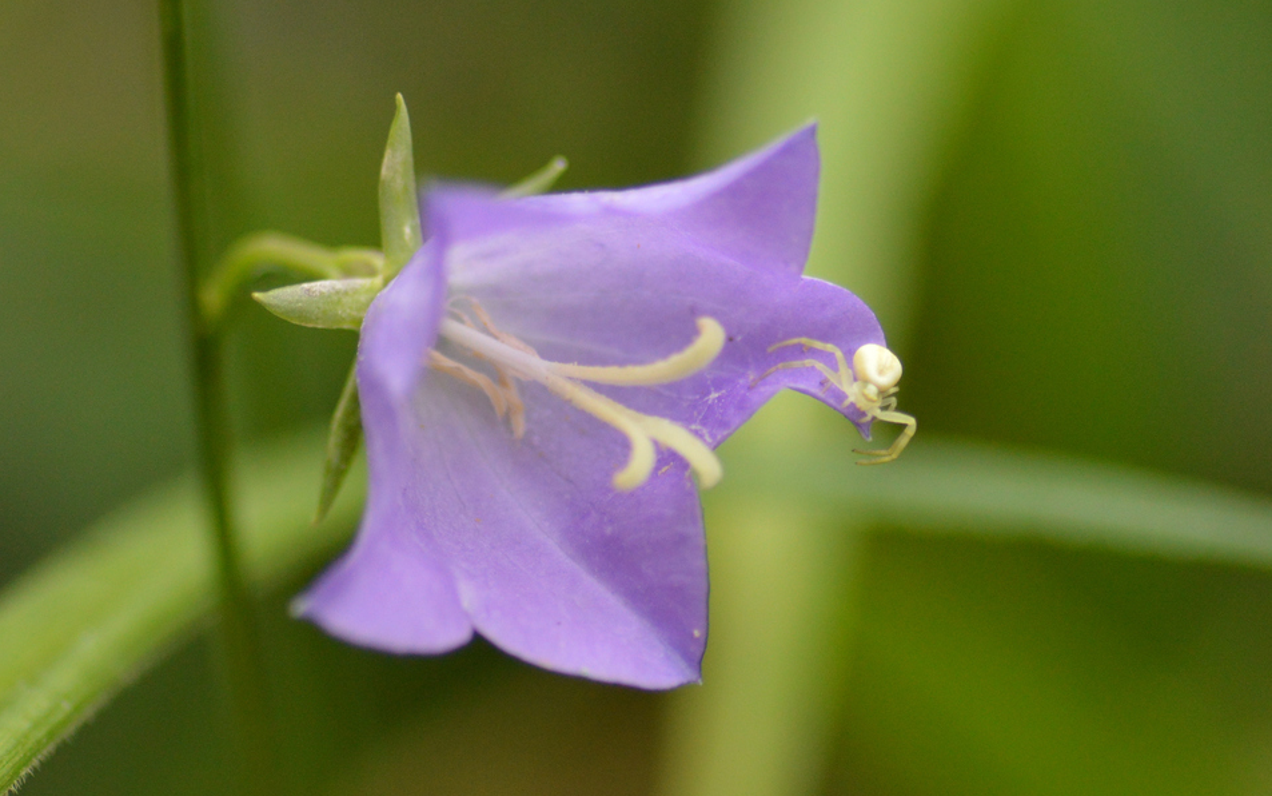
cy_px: 409
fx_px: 5340
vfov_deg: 8.5
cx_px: 638
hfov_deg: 13.6
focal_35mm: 154
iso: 800
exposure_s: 1/1000
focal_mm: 100
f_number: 3.5
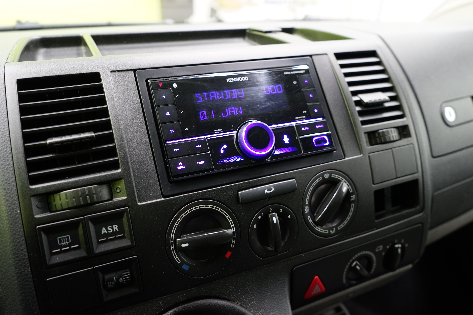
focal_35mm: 29
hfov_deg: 63.7
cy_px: 158
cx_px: 236
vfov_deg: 45.0
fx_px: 381
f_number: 4.5
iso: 500
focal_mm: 29
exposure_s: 1/8
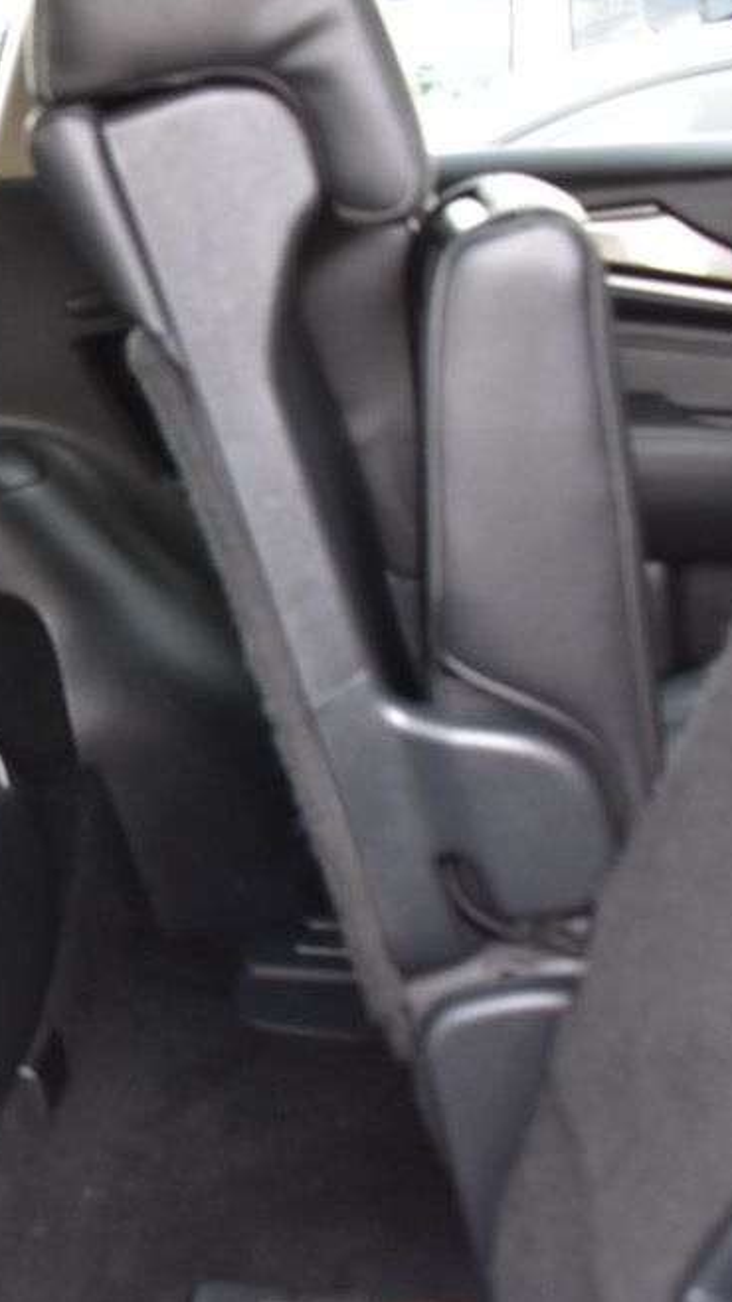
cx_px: -125
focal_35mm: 44
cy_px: 657
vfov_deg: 46.4
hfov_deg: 24.7
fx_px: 1519
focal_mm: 18
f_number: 6.3
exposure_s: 1/15
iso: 1100
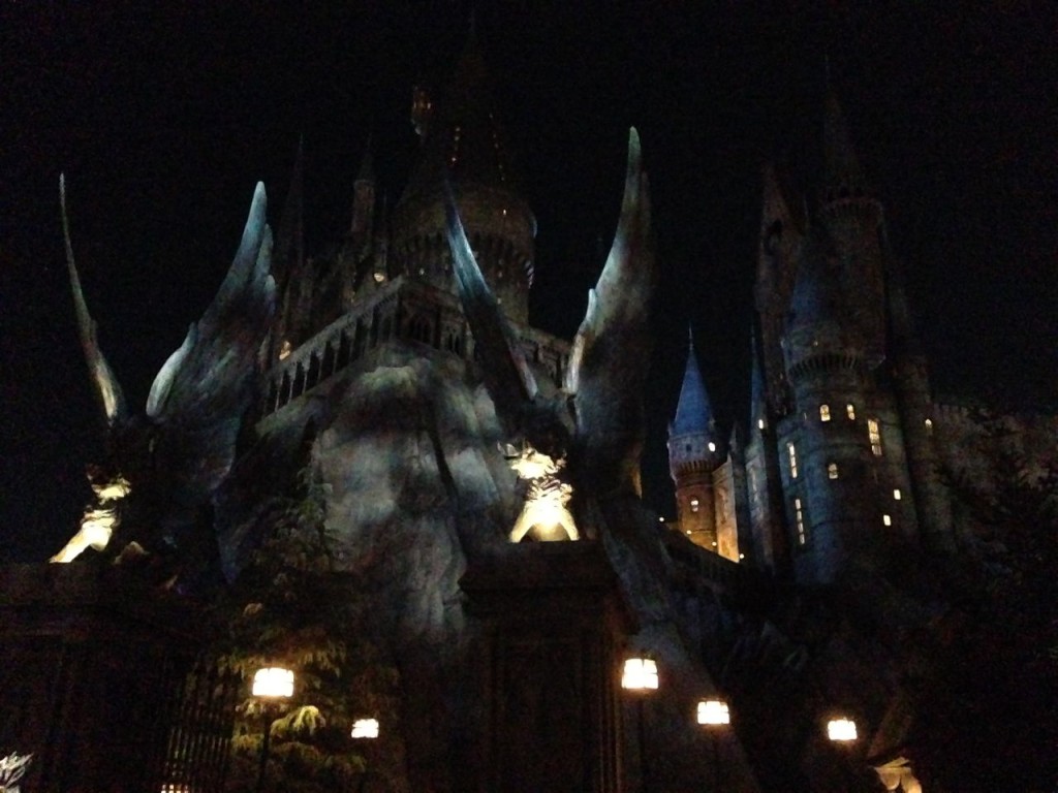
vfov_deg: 42.9
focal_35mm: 33
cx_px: 529
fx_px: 1009
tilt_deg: +23.7
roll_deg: -1.1
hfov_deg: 55.4
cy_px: 396
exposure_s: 1/15
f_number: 2.4
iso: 3200
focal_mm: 4.12
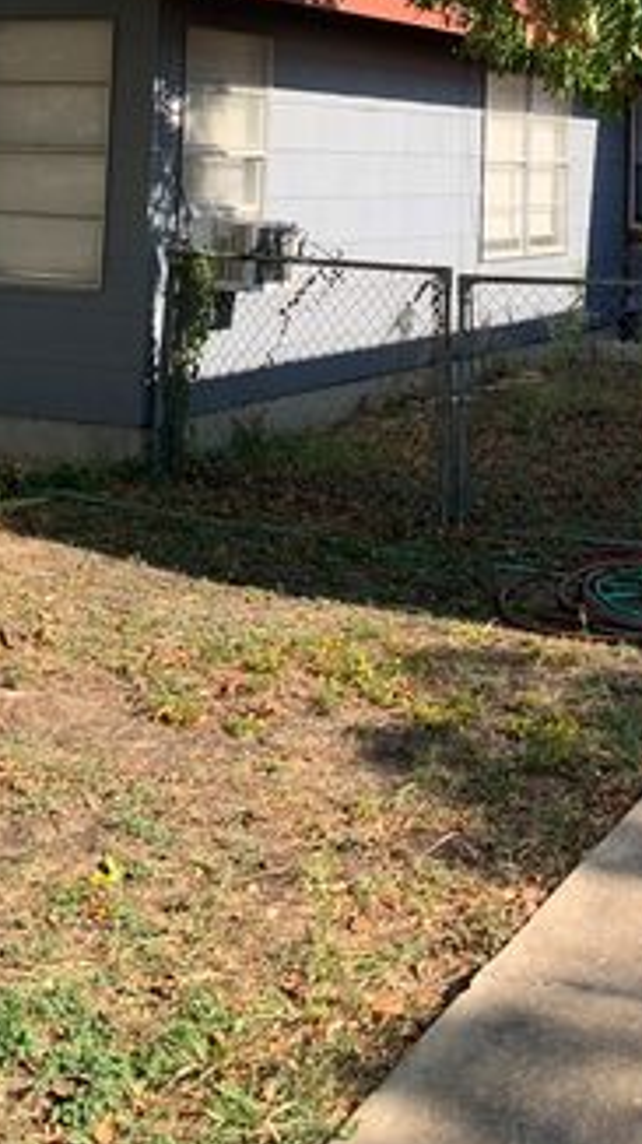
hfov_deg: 20.7
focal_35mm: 58
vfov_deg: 33.3
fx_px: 1758
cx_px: 393
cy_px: 23
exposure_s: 1/759
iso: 25
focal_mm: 4.25
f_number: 1.8
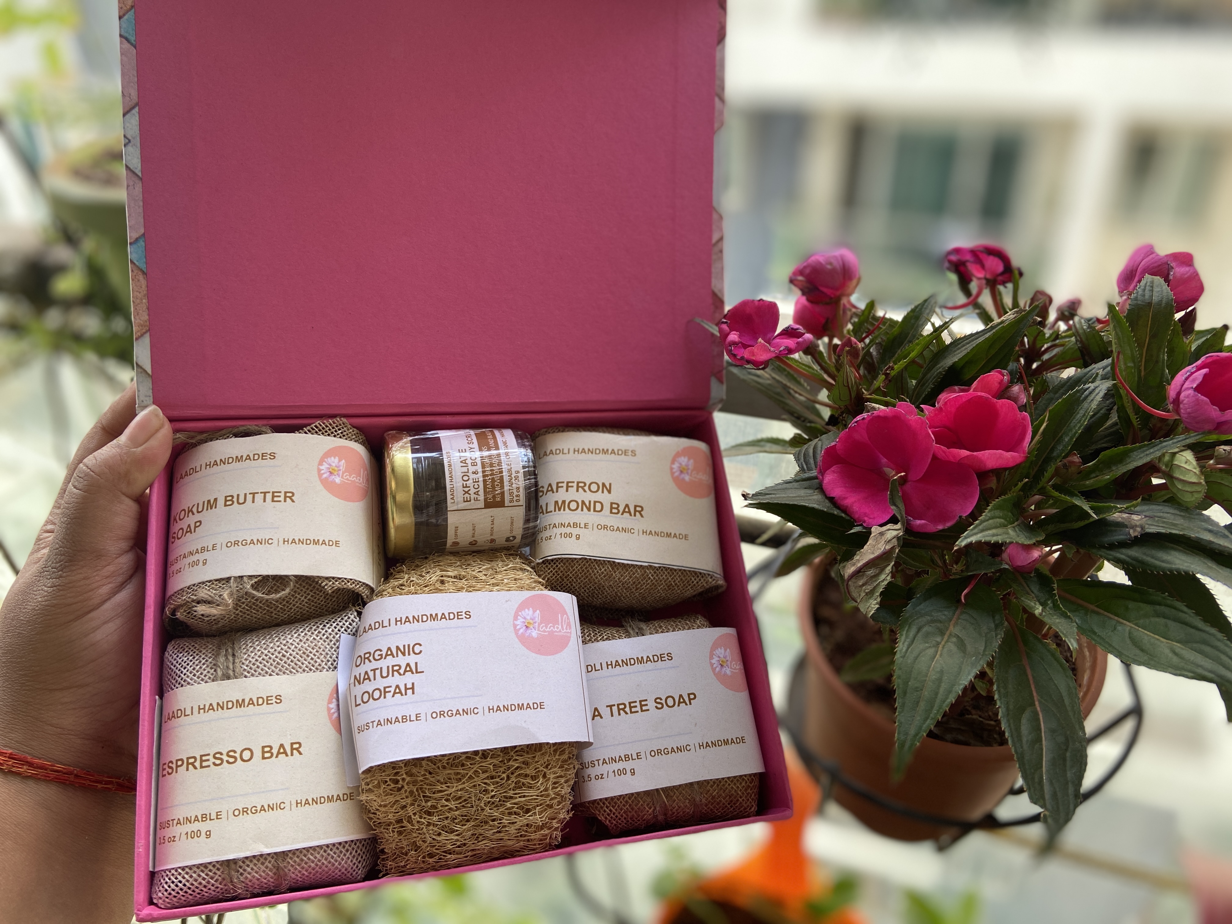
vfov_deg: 53.1
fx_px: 925
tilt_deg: -31.2
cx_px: 616
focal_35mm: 26
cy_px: 462
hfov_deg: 67.3
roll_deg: +1.7
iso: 40
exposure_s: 1/121
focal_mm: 4.25
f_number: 1.8
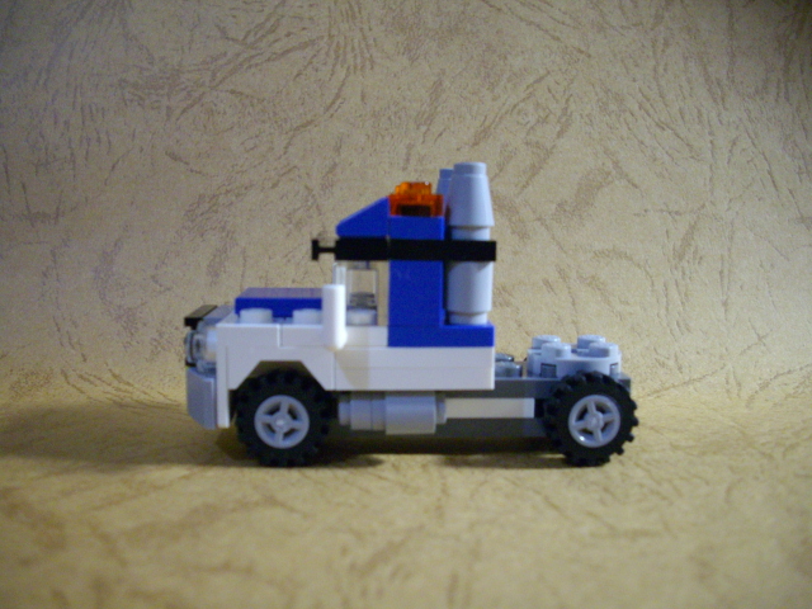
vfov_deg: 38.7
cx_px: 406
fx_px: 868
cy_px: 304
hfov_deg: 50.1
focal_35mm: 37
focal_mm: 6.2
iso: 400
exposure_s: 1/25
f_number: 2.8
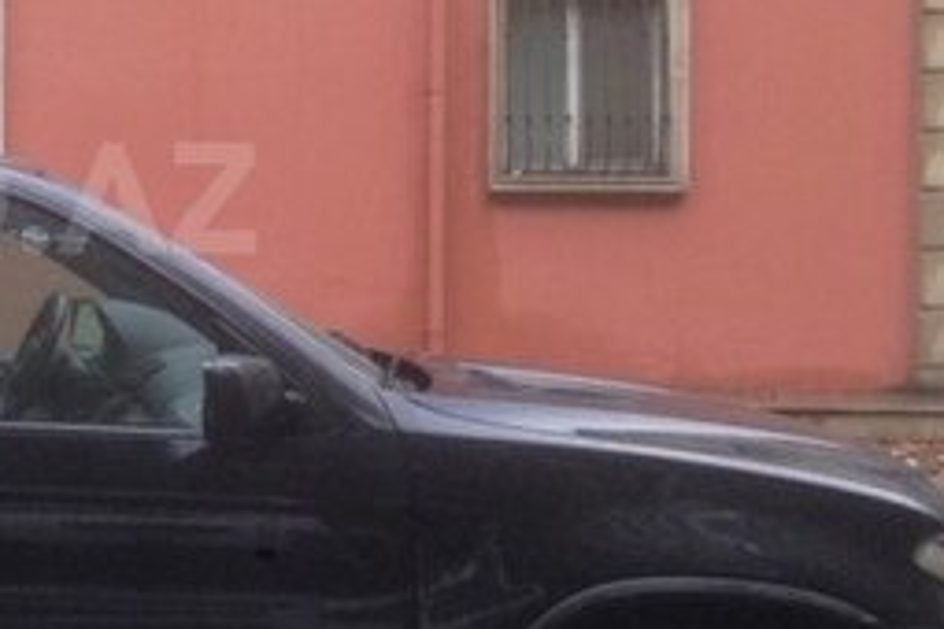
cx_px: -122
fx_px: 2334
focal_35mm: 89
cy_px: 198
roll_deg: -1.6
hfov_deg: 21.6
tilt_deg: -1.3
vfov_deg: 15.3
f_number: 2.4
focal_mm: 4.12
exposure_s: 1/120
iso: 80
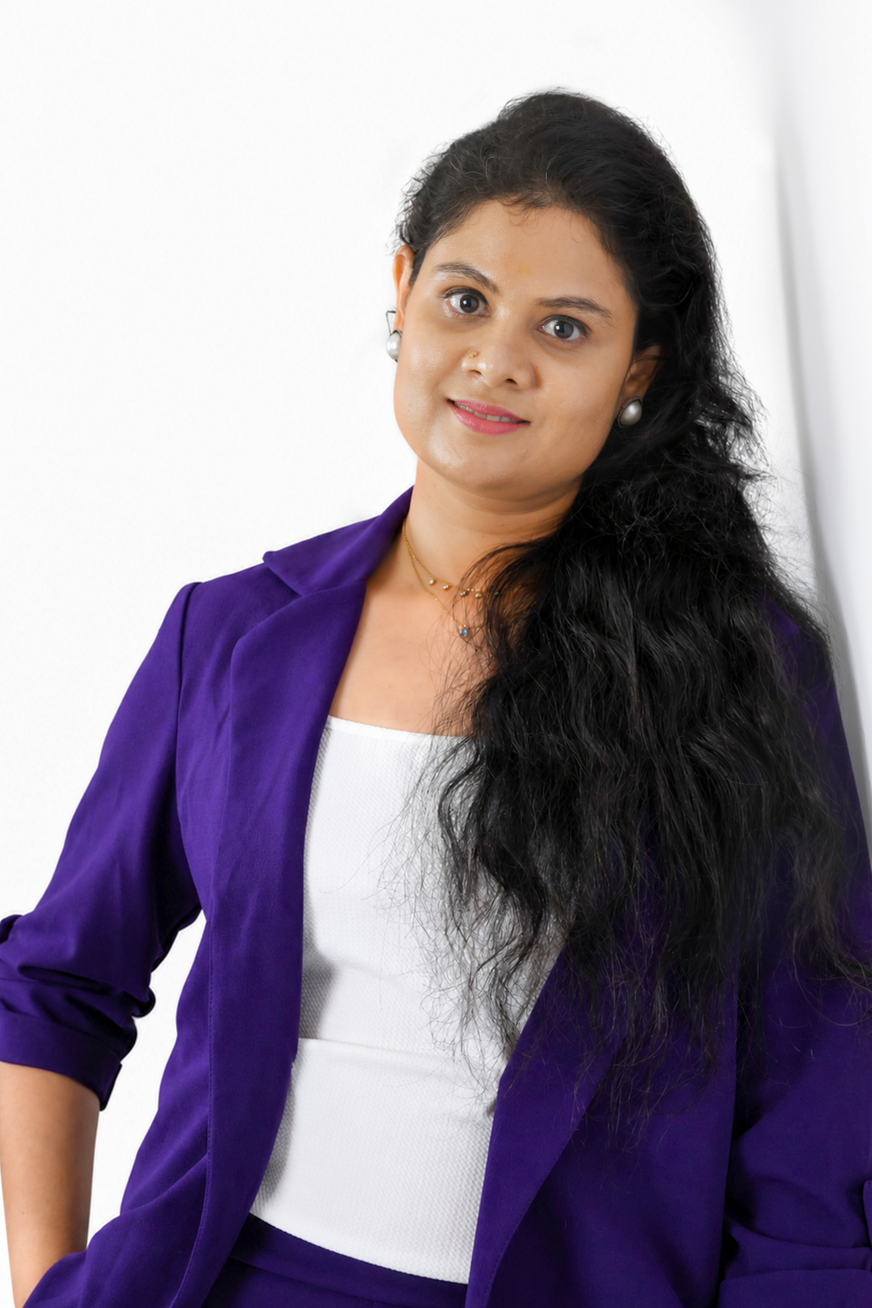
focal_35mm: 98
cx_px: 436
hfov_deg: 14.0
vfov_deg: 20.8
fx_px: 3560
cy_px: 654
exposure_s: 1/160
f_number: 10
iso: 160
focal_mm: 98
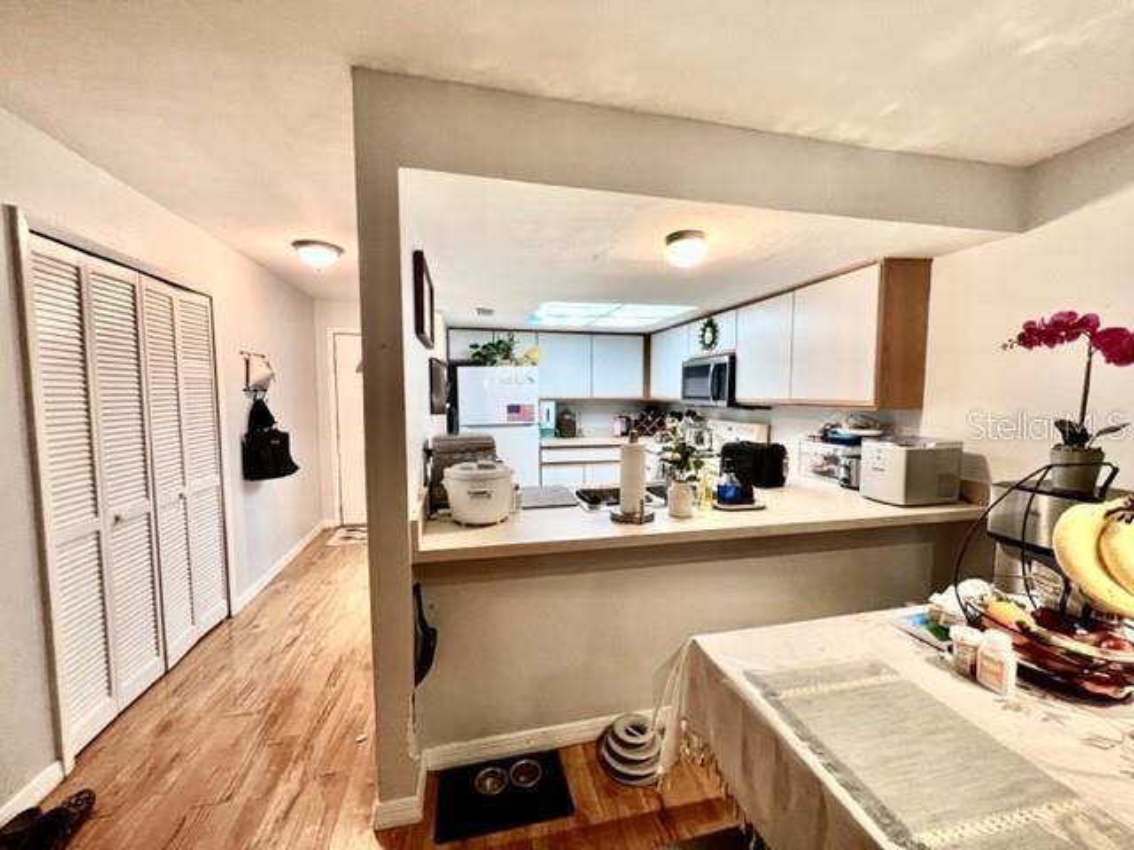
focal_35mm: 13
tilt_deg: -4.2
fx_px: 426
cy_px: 425
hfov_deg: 106.2
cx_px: 567
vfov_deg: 89.9
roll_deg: +0.3
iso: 125
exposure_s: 1/60
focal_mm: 1.57
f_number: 1.8
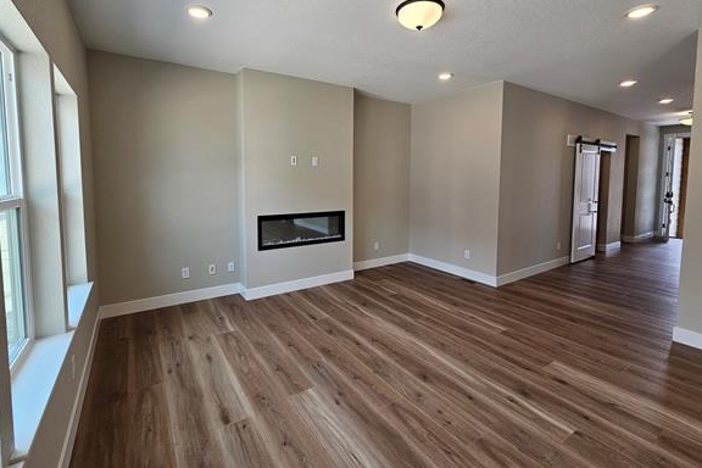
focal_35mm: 15
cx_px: 338
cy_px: 198
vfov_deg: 76.8
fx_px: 292
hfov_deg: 100.3
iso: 64
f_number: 2.2
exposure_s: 1/120
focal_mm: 2.2
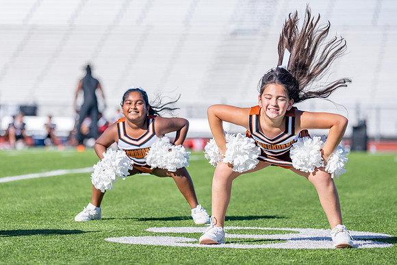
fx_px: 2134
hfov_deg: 10.6
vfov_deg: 7.1
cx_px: 172
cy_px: 110
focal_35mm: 193
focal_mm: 140
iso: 100
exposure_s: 1/2500
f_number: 2.8
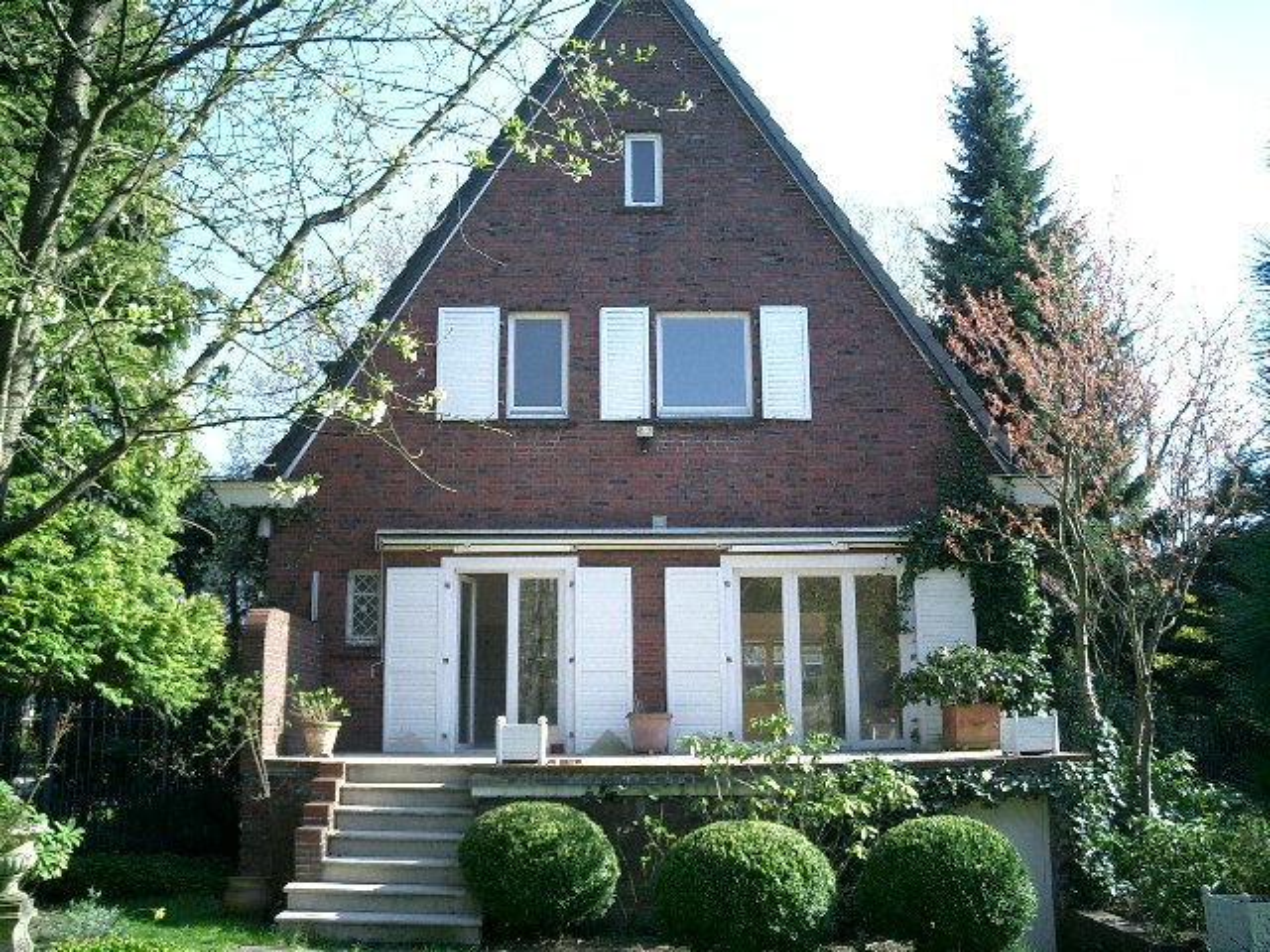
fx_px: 1284
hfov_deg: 52.6
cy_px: 476
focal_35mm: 35
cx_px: 635
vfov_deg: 40.7
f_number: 4.2
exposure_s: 1/200
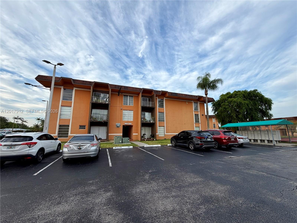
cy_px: 112
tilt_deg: +10.3
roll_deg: +0.5
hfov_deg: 102.1
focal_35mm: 14
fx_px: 120
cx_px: 148
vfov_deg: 85.7
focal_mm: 2.22
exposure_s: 1/502
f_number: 2.2
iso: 40
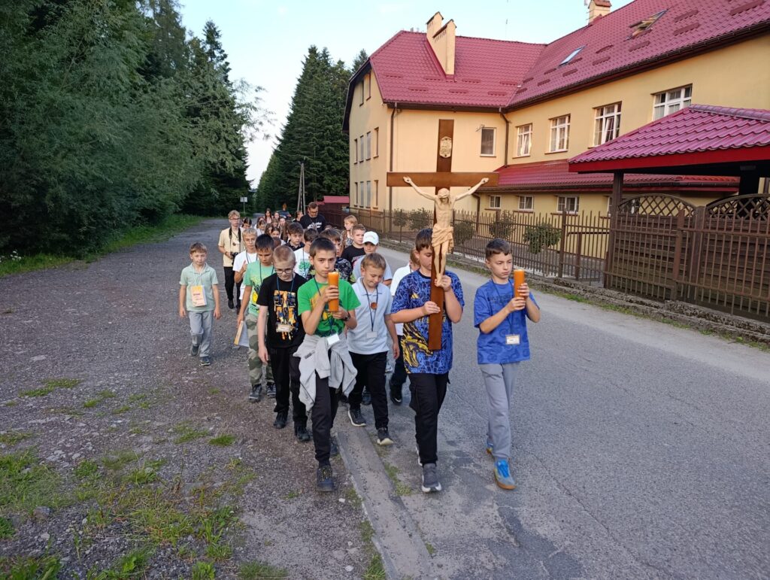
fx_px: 512
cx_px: 385
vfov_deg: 59.0
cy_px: 290
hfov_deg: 73.8
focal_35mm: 23
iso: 170
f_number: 1.65
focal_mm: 6.11
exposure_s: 1/100
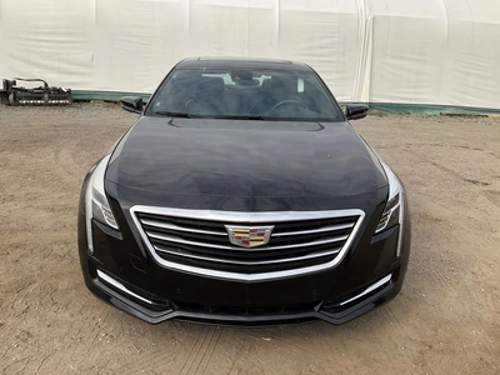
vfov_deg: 48.2
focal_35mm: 29
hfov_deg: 61.7
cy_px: 188
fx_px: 419
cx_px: 250
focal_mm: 3
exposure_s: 1/1451
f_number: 1.8
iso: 25
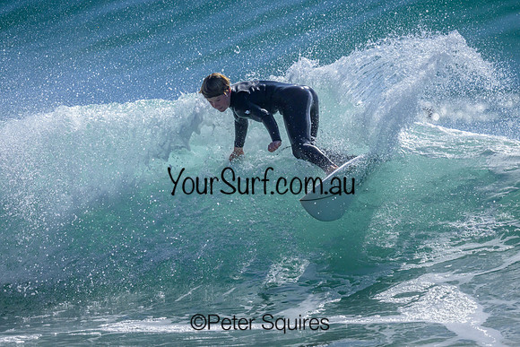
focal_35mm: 801
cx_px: 260
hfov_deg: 2.6
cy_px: 173
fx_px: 11574
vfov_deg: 1.7
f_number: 6.3
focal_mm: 800
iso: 1600
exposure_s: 1/2000
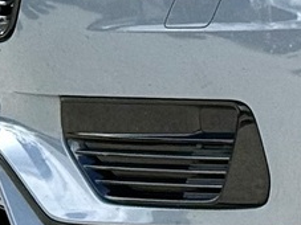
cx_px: 887
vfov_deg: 4.3
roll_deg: +1.1
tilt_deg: -0.1
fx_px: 2946
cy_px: -304
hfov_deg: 5.5
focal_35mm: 339
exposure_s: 1/4329
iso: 100
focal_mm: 6.76
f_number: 1.78
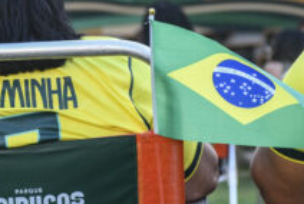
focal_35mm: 188
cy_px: 7
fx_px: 1590
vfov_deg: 7.3
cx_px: 75
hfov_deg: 10.9
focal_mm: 52
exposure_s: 1/250
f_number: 4
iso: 500
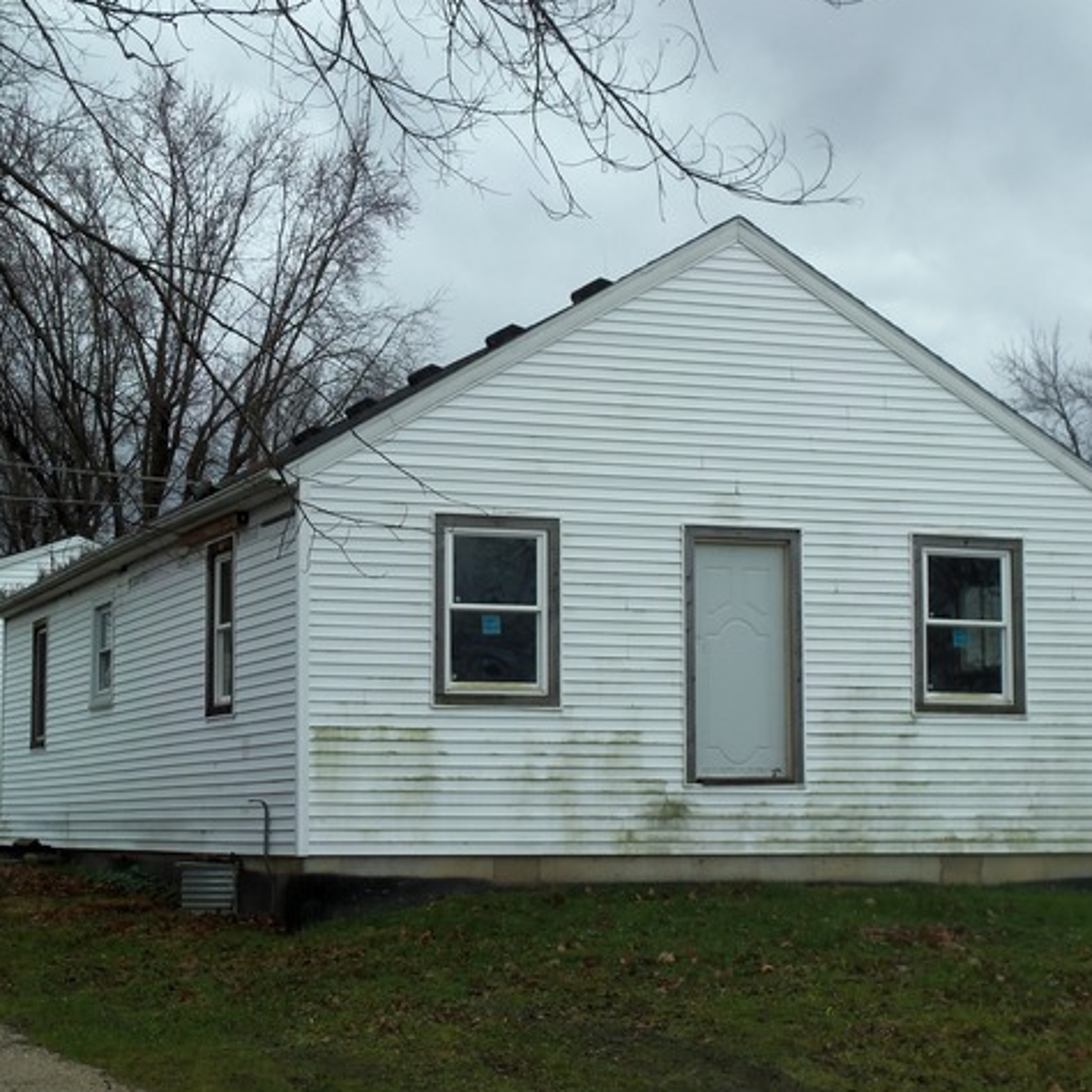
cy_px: 541
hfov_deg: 23.4
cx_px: 511
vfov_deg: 23.4
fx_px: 2641
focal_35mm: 74
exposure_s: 1/200
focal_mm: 11.1
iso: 80
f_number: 4
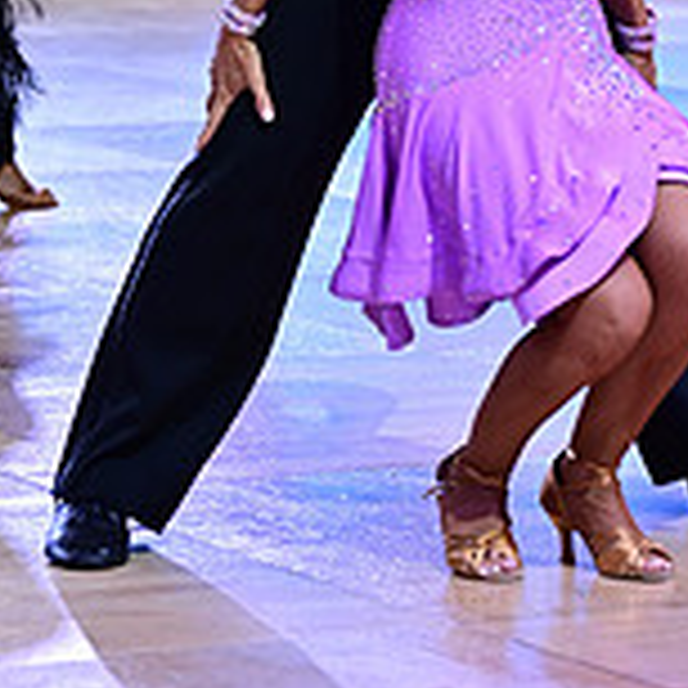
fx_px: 5059
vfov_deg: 7.7
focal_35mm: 225
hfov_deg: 7.8
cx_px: 576
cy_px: -216
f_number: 2.8
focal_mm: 70
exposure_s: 1/640
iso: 1600
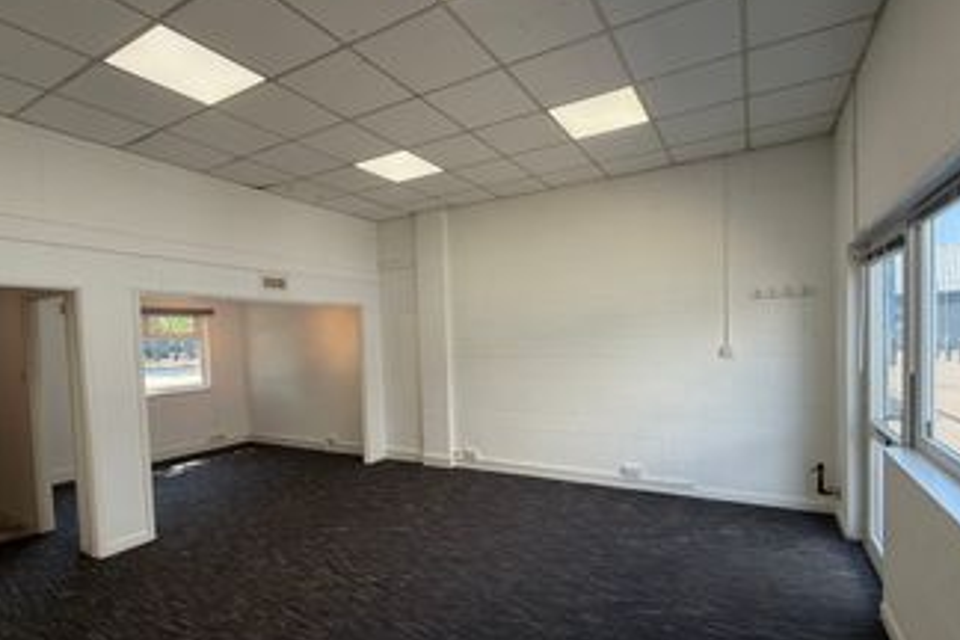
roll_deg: +2.3
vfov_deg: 67.2
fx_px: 480
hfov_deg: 90.0
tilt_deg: -1.4
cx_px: 495
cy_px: 356
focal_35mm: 18
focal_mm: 2.22
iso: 50
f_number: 2.2
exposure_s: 1/100
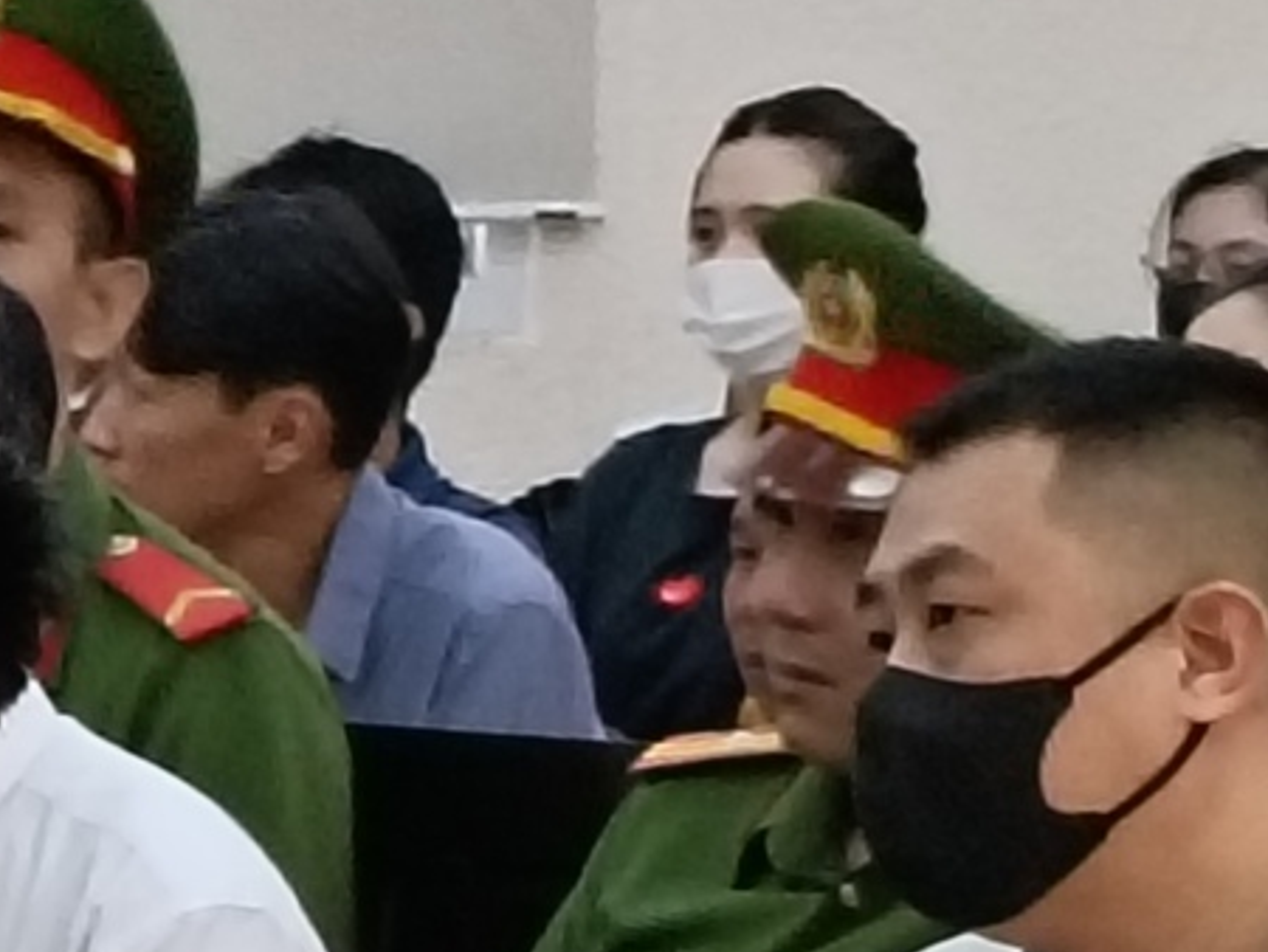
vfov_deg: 3.5
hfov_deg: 4.6
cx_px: -468
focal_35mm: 431
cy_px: 132
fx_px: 15796
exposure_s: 1/50
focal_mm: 4.7
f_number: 1.7
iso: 500
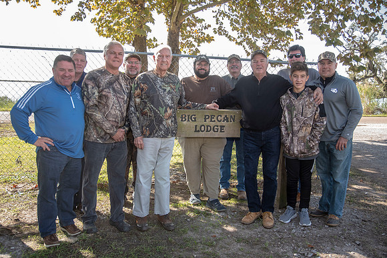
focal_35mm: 34
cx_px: 194
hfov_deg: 55.8
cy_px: 129
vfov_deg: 38.9
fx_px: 366
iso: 560
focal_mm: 34
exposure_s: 1/320
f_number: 7.1
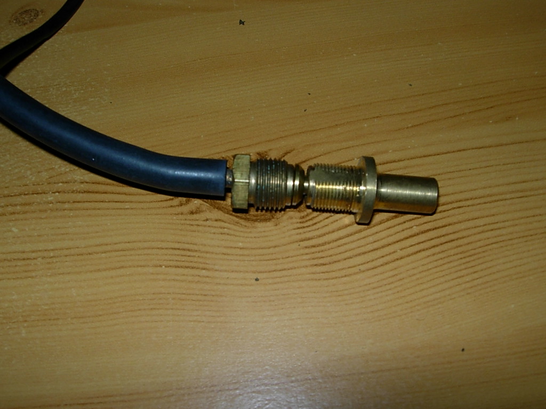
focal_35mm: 38
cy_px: 204
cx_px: 273
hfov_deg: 49.0
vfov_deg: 37.7
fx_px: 599
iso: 79
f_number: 4.8
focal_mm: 7.8
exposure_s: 1/64
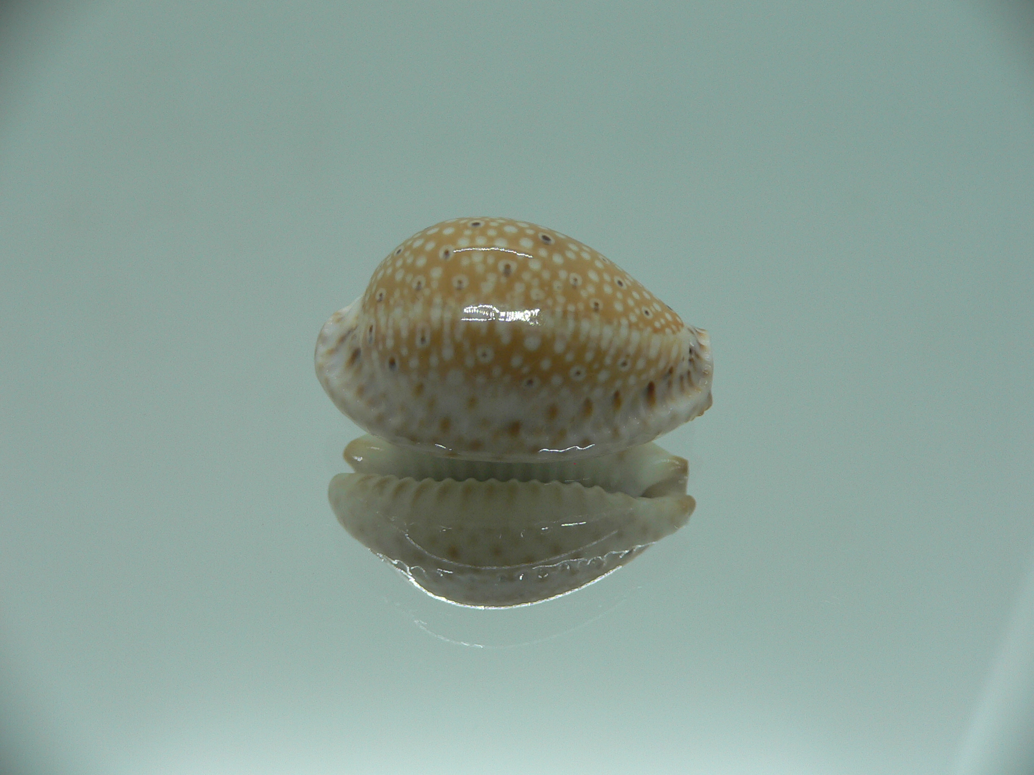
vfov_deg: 40.7
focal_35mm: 35
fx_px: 1045
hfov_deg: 52.6
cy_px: 388
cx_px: 517
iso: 80
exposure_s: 1/60
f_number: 2.8
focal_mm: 4.6
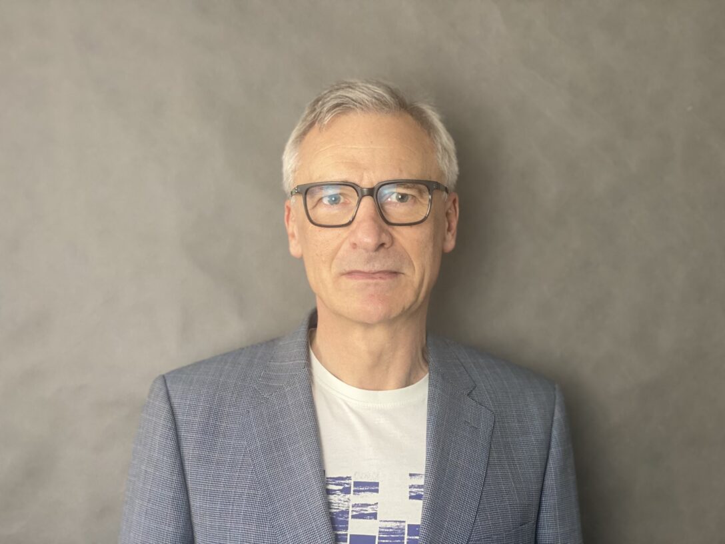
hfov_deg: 36.8
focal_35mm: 52
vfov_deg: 28.0
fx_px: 1089
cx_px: 362
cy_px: 272
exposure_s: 1/100
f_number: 2
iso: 160
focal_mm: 6
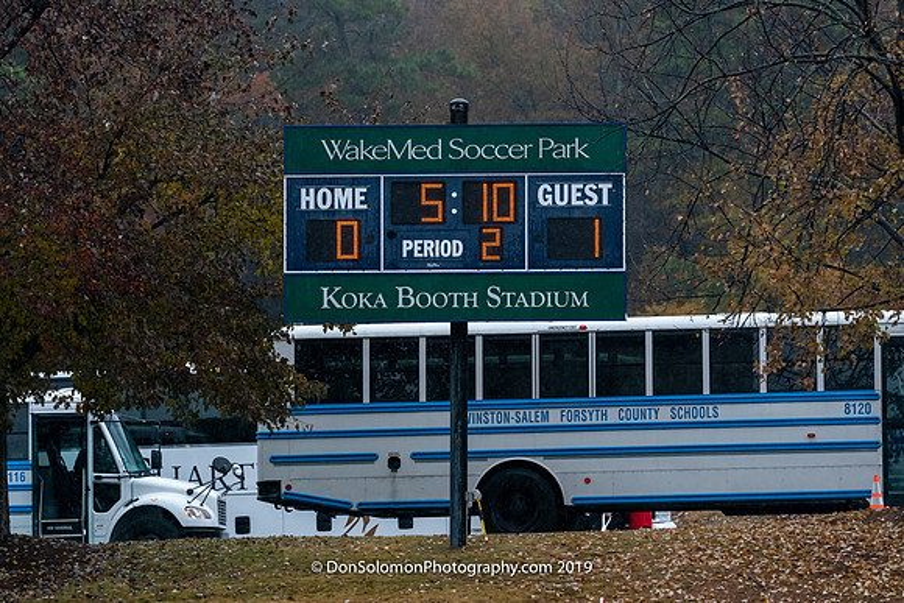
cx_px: 509
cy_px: 298
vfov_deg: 4.9
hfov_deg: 7.3
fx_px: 7100
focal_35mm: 283
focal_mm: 247
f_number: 5.6
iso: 3200
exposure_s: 1/1000
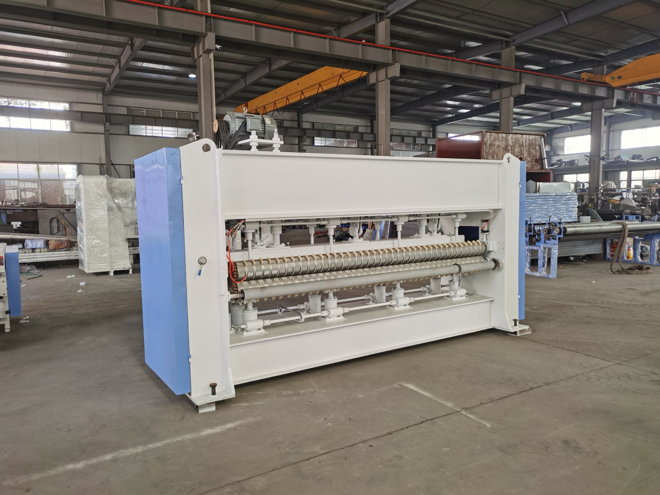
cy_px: 248
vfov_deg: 51.4
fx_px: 515
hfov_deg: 65.3
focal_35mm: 27
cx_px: 330
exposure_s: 1/100
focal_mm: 5.58
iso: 50
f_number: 1.8
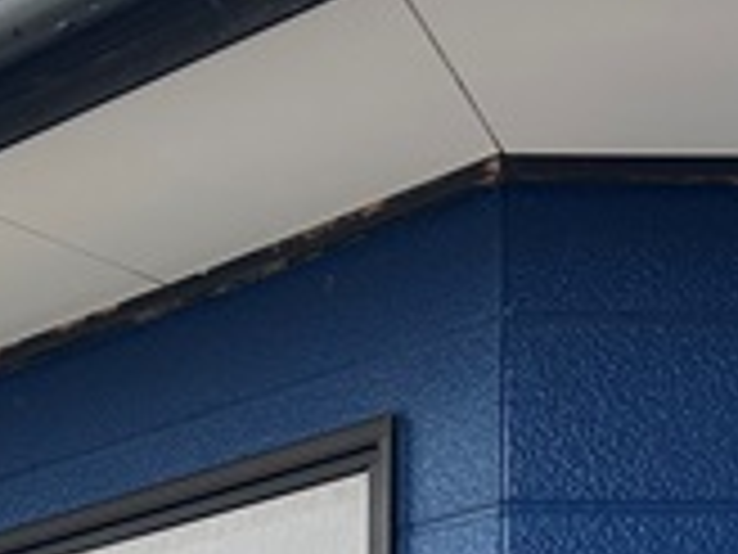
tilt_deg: +3.8
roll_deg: -0.4
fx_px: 2537
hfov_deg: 16.4
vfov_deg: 11.3
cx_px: 83
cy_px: 1083
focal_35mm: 119
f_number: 1.78
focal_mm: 6.86
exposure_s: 1/341
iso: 80
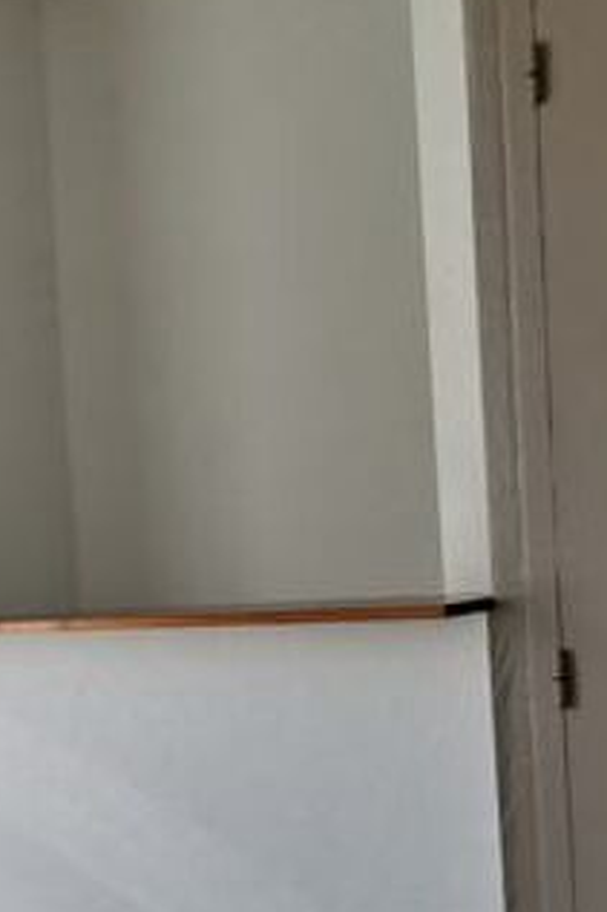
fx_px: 1772
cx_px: -587
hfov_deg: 15.6
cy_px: 680
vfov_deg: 28.4
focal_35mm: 70
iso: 50
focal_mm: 2.35
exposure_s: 1/99.9
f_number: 2.2
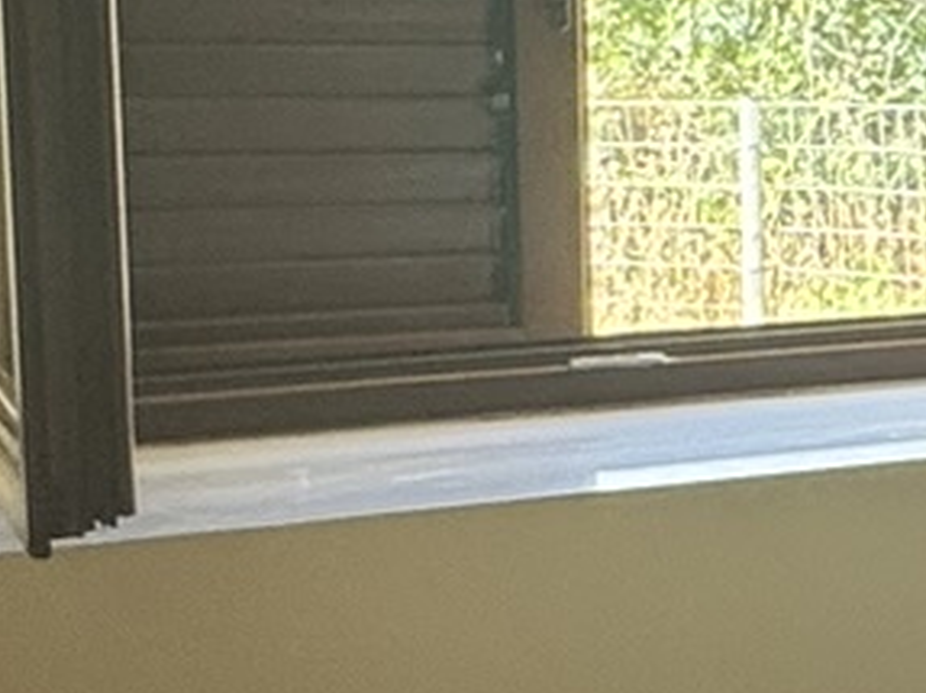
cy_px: 171
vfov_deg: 14.7
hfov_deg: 14.8
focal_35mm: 100
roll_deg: -2.9
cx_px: 2013
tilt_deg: -6.3
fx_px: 2674
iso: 64
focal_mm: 2.22
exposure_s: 1/99
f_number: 2.2
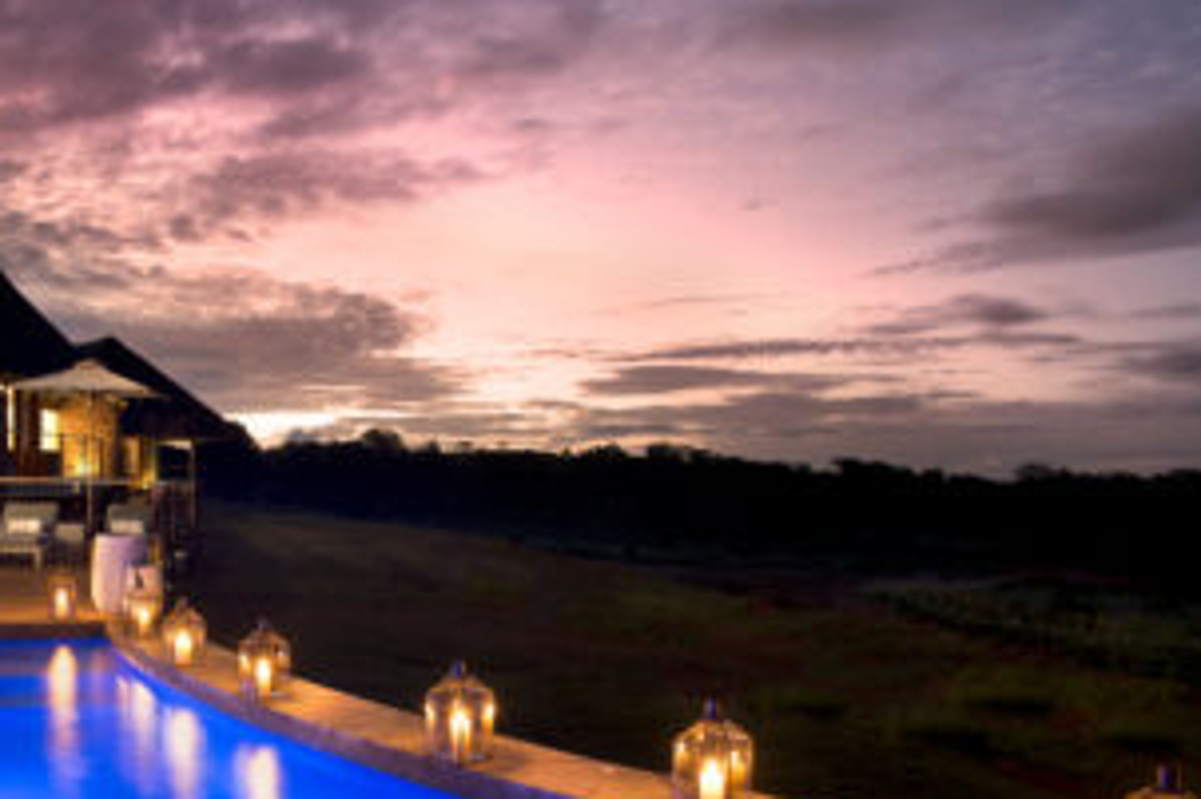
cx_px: 282
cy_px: 463
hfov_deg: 56.9
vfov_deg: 42.2
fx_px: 1034
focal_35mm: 31
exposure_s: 10
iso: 200
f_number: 9.5
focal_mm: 17
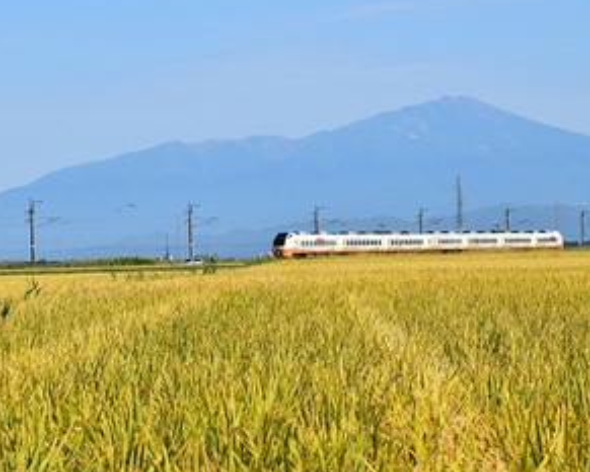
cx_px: 318
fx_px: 3039
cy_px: 213
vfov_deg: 8.9
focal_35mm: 174
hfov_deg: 11.1
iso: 280
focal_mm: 80
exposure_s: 1/500
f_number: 11
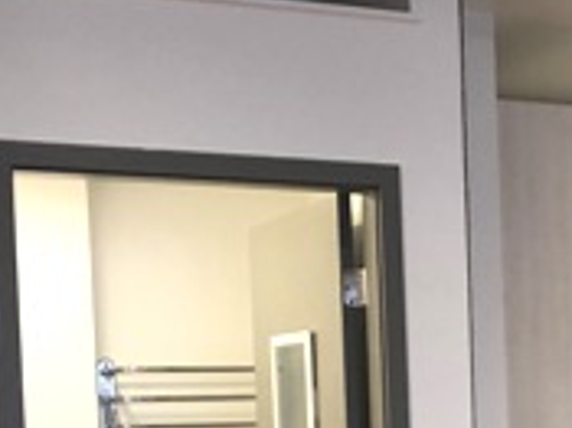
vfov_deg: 14.6
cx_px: 665
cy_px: 549
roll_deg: +1.8
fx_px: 1602
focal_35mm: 97
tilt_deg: -6.2
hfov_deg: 19.2
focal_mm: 3.99
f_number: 1.8
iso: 125
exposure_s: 1/59
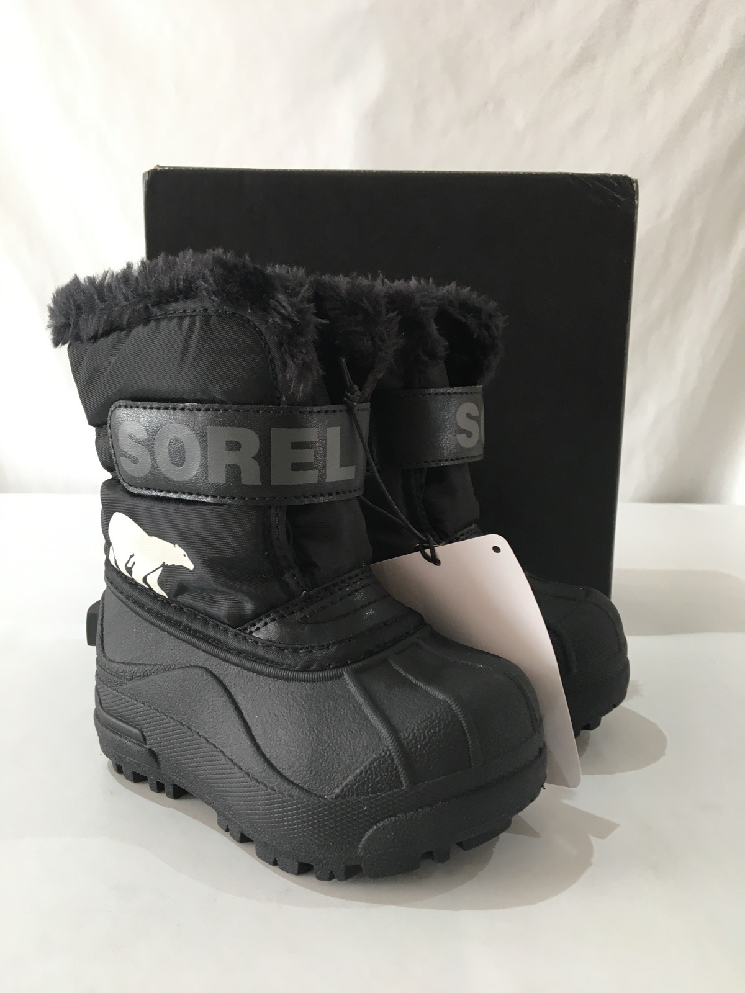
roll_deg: -1.9
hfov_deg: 48.2
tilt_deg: -9.6
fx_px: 832
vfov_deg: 61.7
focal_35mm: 29
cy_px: 496
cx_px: 372
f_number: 2.2
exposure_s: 1/33
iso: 80
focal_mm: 4.15
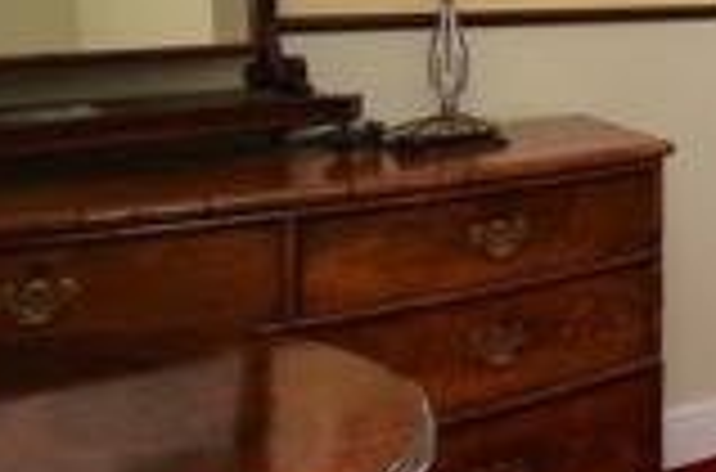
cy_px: -76
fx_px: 1229
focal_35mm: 62
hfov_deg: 19.3
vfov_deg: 20.5
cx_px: 1423
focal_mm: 10
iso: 100
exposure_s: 1/10
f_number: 4
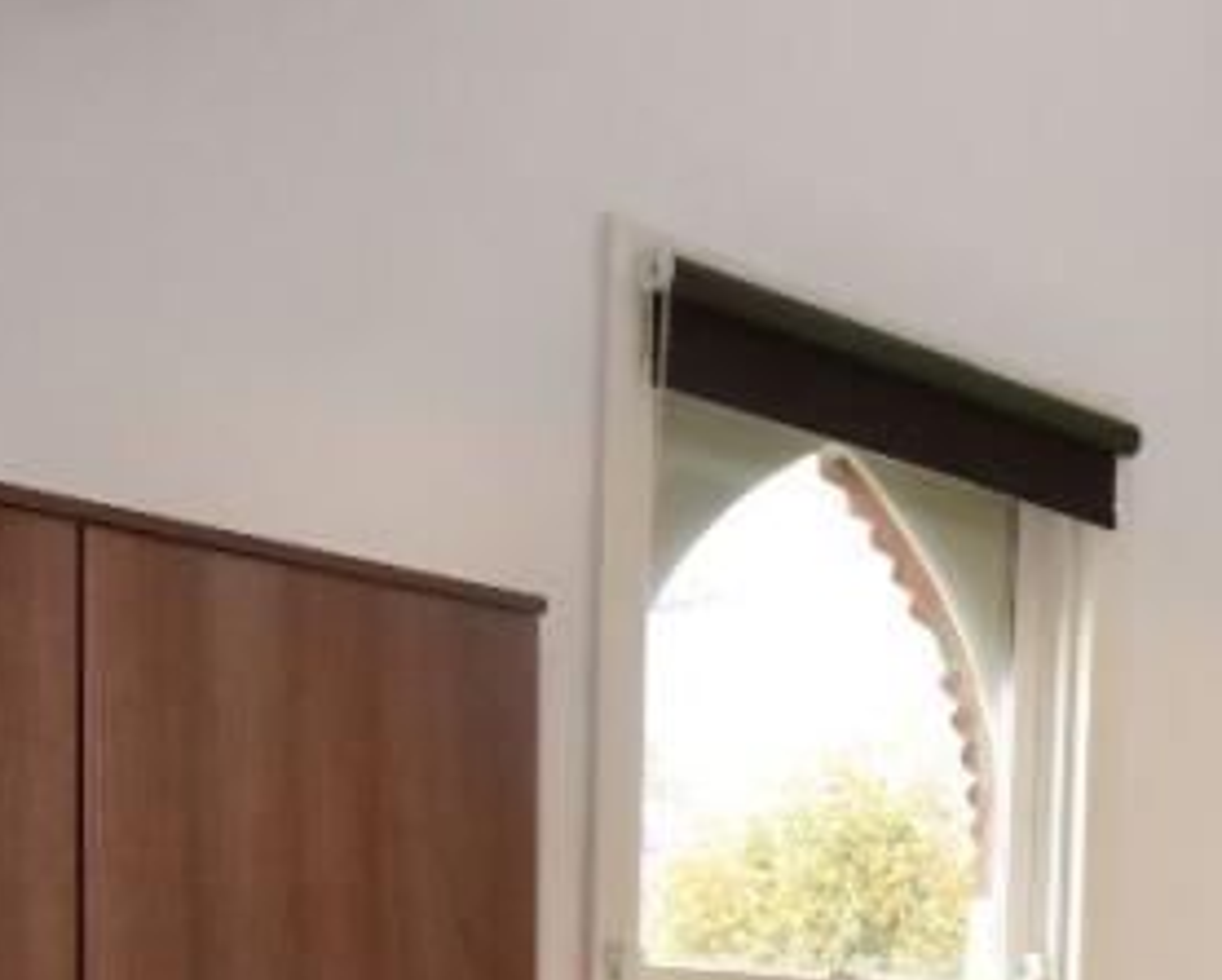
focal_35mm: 52
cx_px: 1522
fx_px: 1882
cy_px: 1190
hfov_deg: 29.9
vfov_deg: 25.9
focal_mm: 10
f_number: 4.5
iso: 800
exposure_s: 1/160
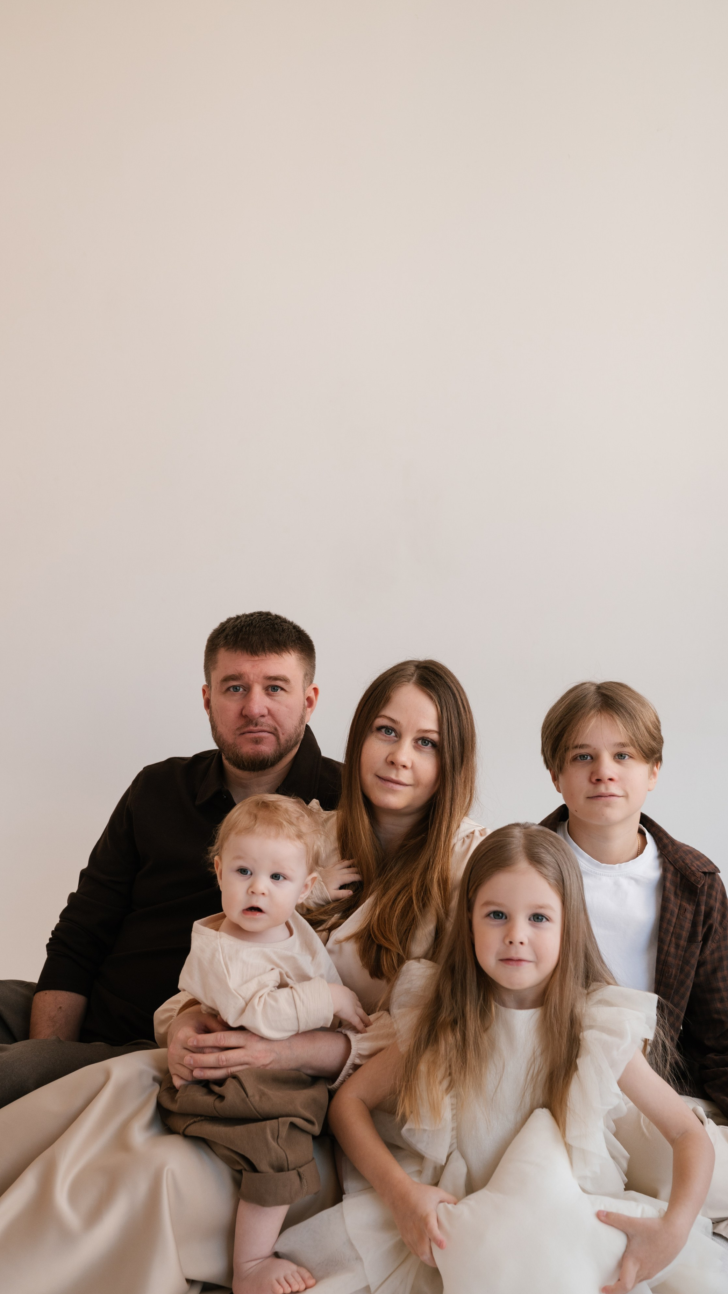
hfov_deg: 31.2
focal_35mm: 38
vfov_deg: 52.8
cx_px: 373
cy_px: 670
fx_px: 1304
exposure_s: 1/250
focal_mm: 35
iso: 320
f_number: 4.5
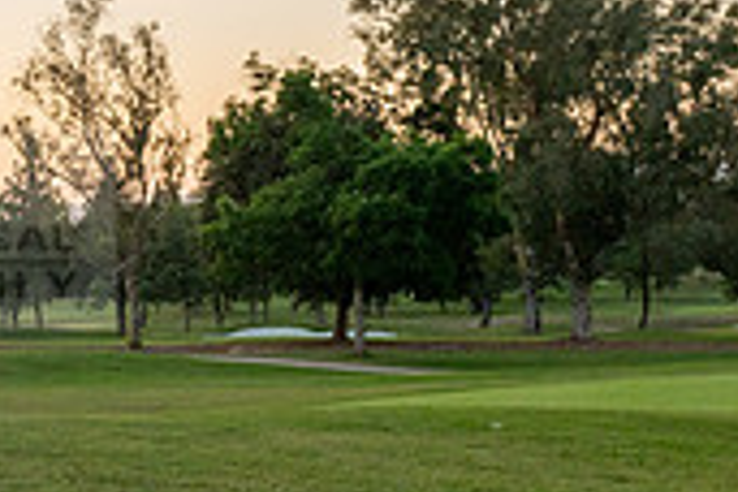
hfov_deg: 20.4
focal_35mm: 93
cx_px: -172
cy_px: 345
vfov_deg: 14.7
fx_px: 1906
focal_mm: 24
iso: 320
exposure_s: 1/160
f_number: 7.1
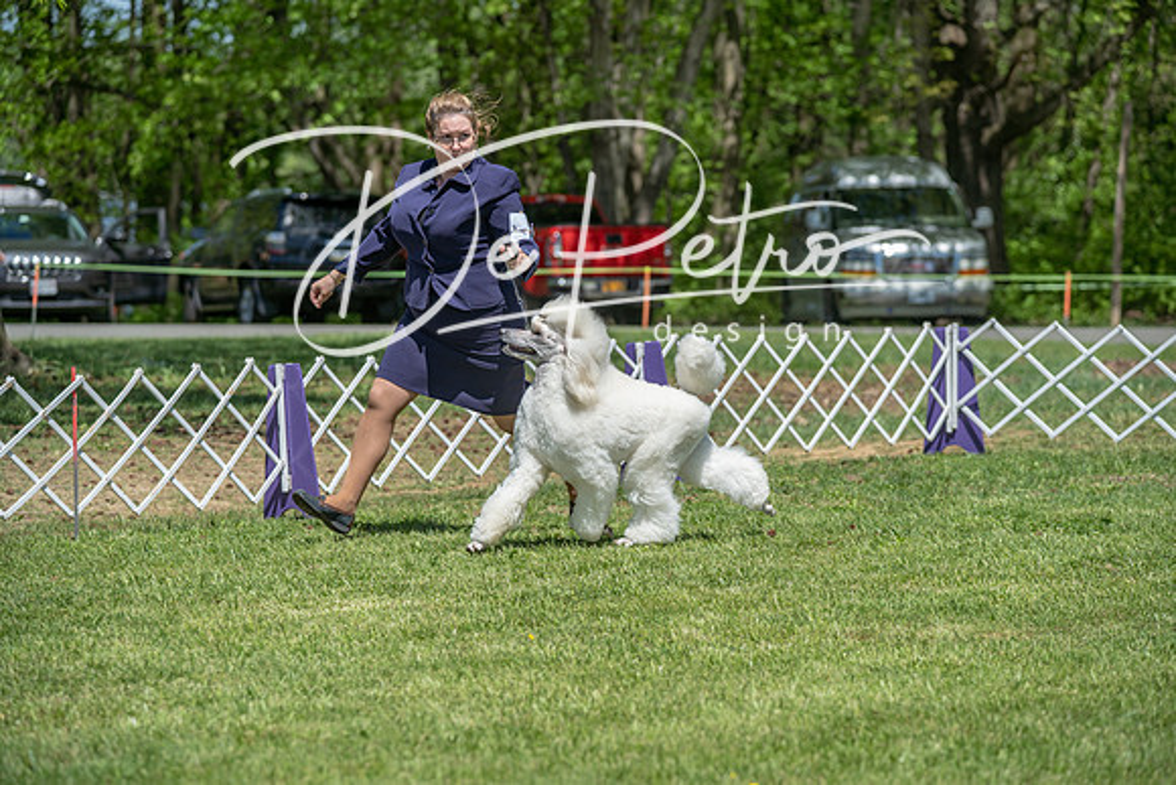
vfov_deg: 10.2
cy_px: 392
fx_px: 4411
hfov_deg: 15.2
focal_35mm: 135
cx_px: 588
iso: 200
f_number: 5
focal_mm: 135
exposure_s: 1/1000
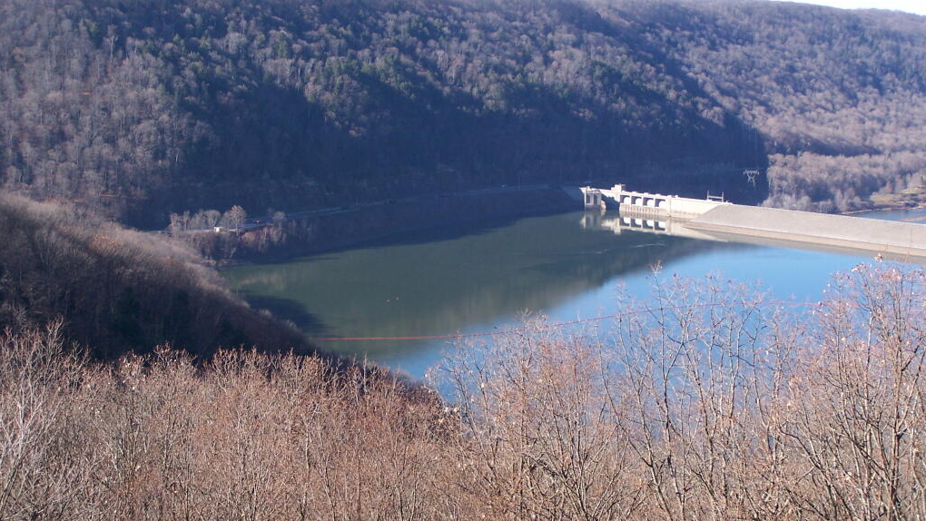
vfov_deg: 17.2
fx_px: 1719
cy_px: 234
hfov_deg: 30.1
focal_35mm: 70
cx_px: 463
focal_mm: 10.7
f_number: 3.2
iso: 100
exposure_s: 1/500
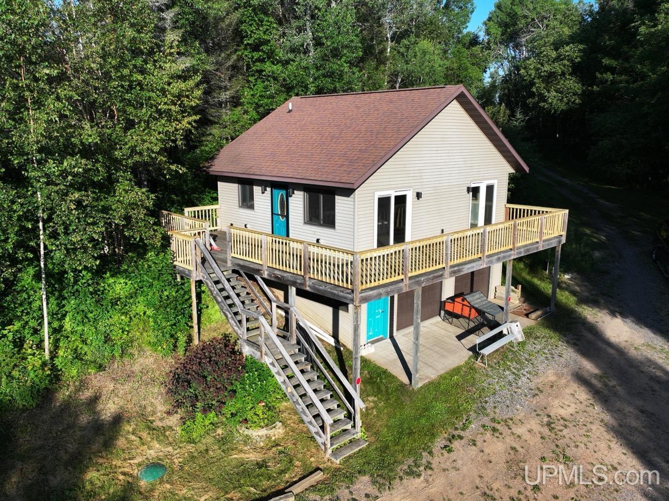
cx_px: 334
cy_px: 250
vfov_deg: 56.8
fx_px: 464
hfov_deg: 71.6
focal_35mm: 24
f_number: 2.8
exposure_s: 1/2000
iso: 110
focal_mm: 12.29
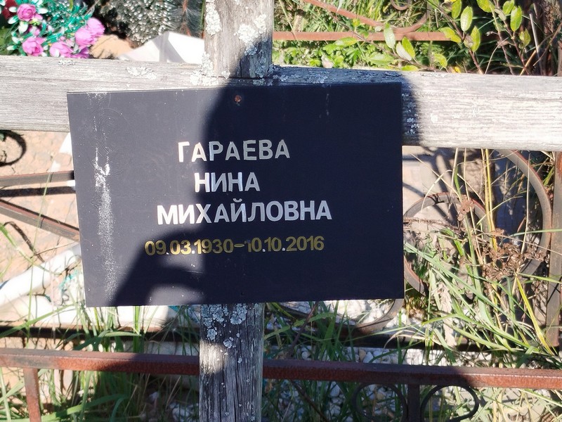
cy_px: 211
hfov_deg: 61.7
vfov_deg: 48.2
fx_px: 471
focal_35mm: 29
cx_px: 281
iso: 50
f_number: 1.7
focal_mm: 5.31
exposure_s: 1/347
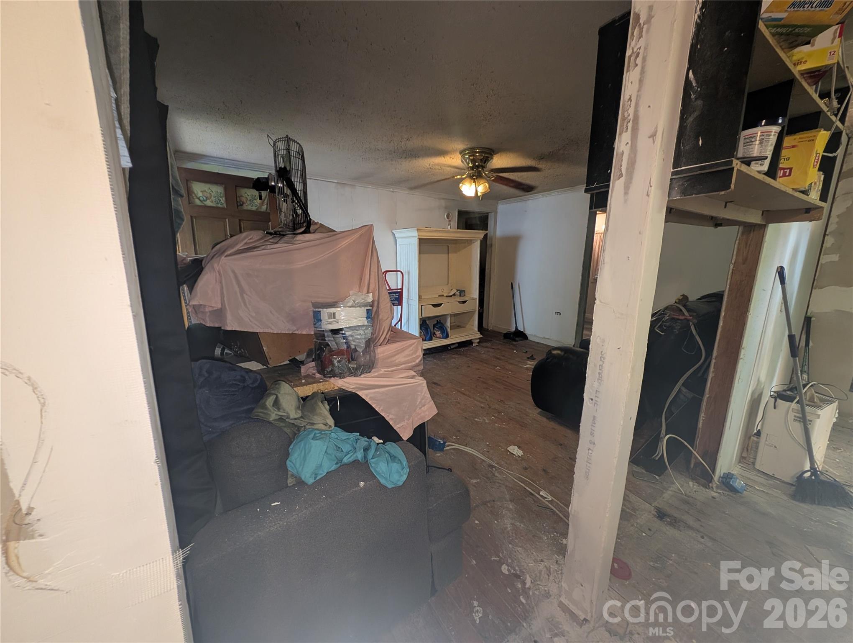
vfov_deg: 94.6
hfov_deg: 110.5
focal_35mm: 12
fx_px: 296
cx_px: 426
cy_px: 322
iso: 269
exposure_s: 1/40
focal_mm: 2.23
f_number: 1.95
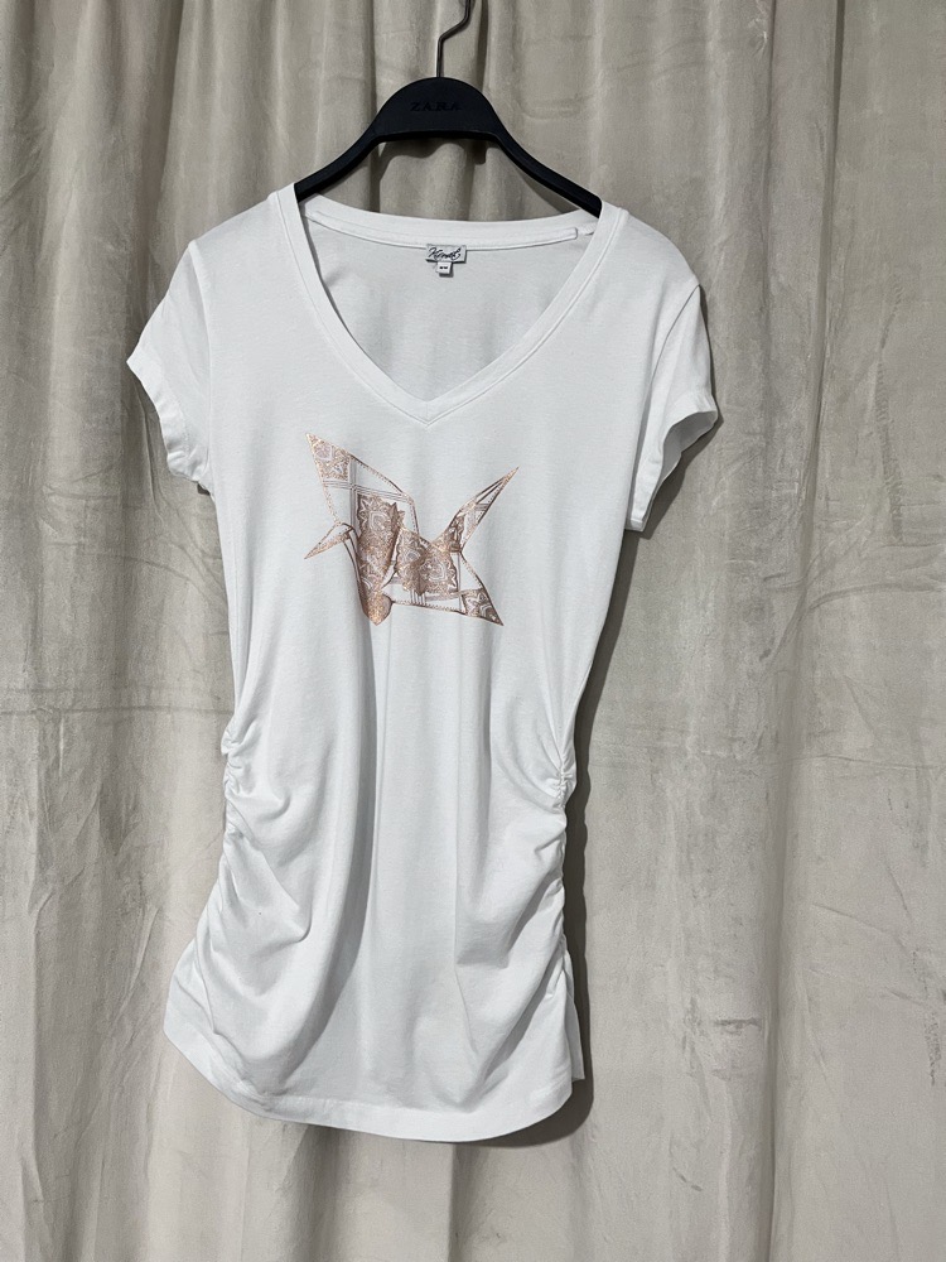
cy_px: 631
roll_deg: -1.6
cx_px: 473
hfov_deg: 53.1
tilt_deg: -2.0
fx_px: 947
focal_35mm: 26
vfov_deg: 67.3
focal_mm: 5.1
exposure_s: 1/50
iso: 160
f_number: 1.6
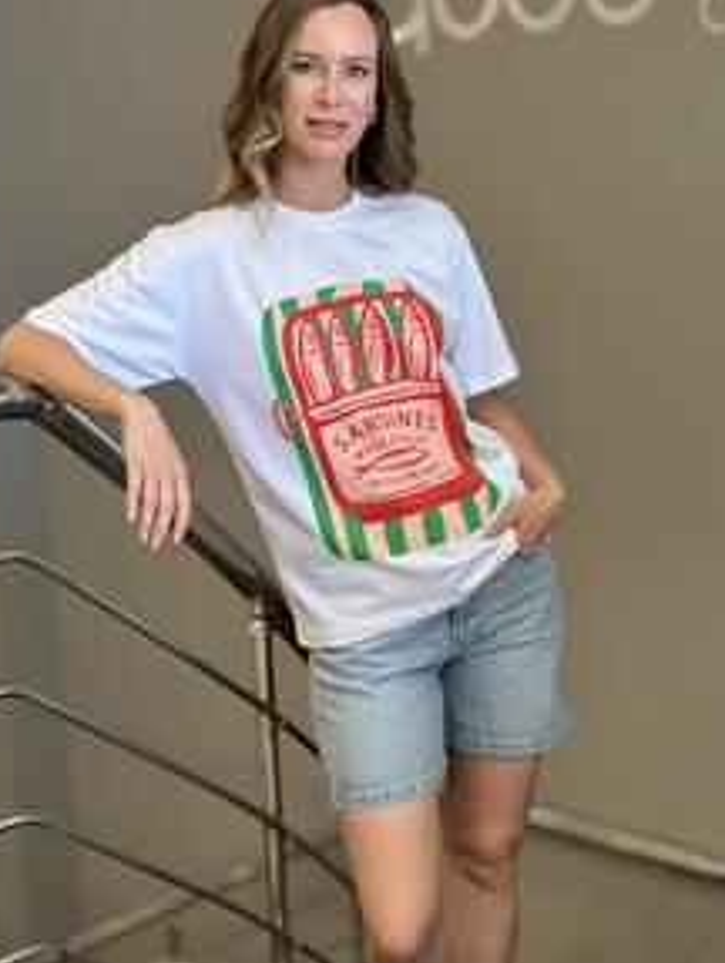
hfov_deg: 21.4
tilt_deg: -13.3
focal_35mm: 69
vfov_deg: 28.1
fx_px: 1923
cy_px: 528
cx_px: 373
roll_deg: +2.2
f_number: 1.78
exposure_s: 1/50
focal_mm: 6.86
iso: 64
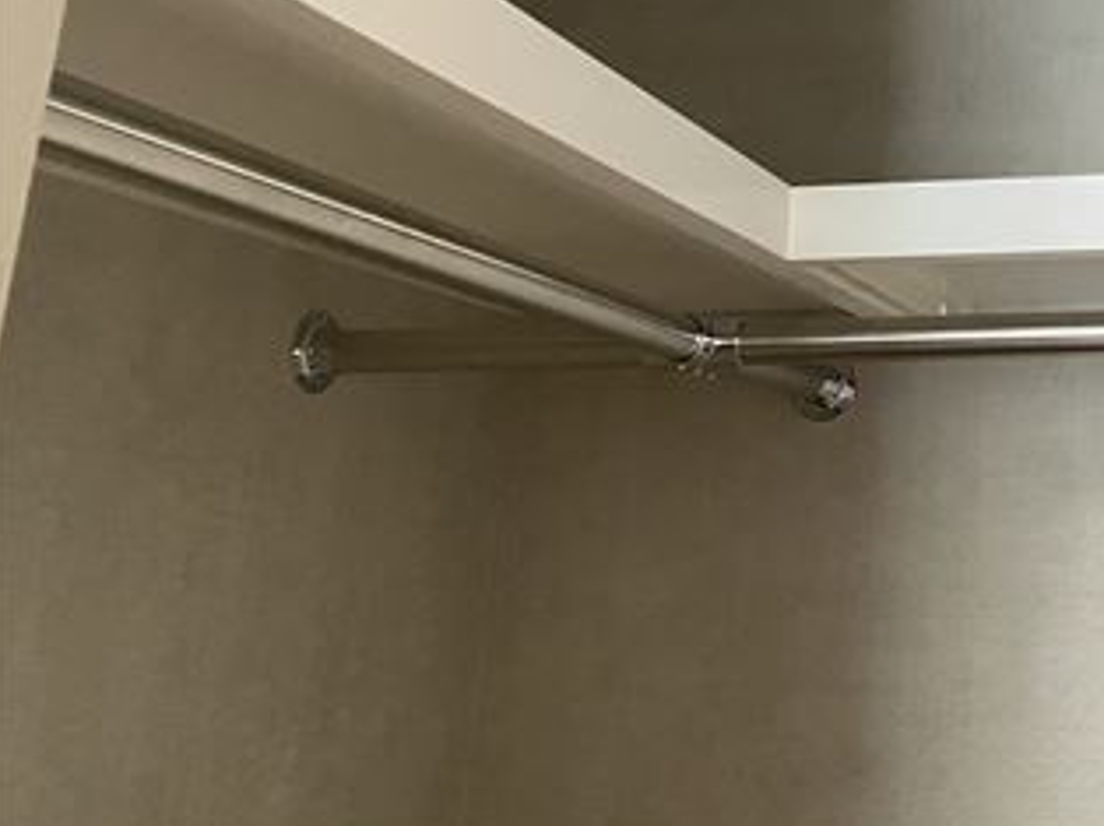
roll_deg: +0.0
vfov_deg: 26.2
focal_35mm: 53
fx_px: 1689
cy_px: 28
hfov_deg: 33.1
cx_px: 1115
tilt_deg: +17.3
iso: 500
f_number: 1.8
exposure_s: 1/57
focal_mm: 4.25
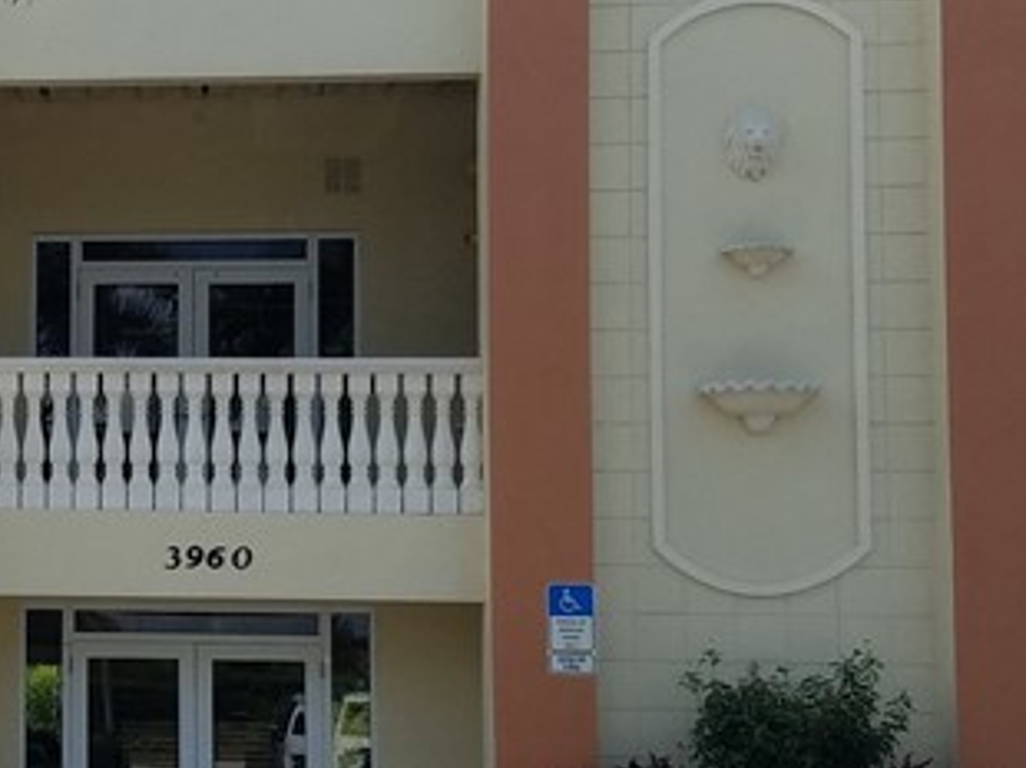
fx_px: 2547
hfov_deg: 21.7
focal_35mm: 86
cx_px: -73
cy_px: 420
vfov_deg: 17.1
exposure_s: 1/2056
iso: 50
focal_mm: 4.2
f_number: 1.7
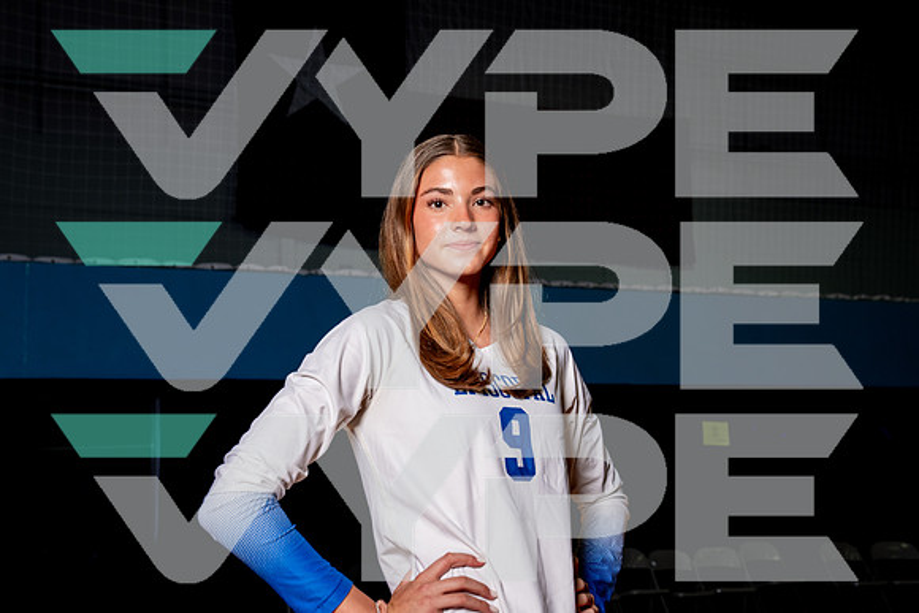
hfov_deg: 39.1
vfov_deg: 26.6
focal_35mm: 51
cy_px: 306
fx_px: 1295
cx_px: 460
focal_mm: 49
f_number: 5.6
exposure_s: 1/200
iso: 250
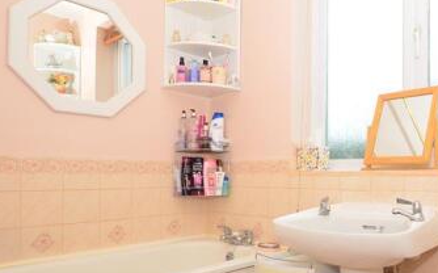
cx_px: 317
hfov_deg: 60.2
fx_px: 358
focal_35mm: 30
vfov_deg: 41.4
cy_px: 172
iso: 200
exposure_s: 1/160
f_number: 6.3
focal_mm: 10
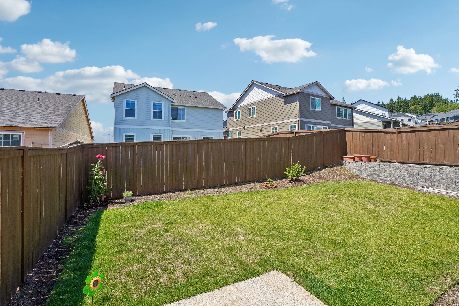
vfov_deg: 73.7
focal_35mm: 16
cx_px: 230
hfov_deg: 96.7
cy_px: 153
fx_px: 204
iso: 400
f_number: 9
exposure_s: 1/500
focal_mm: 16
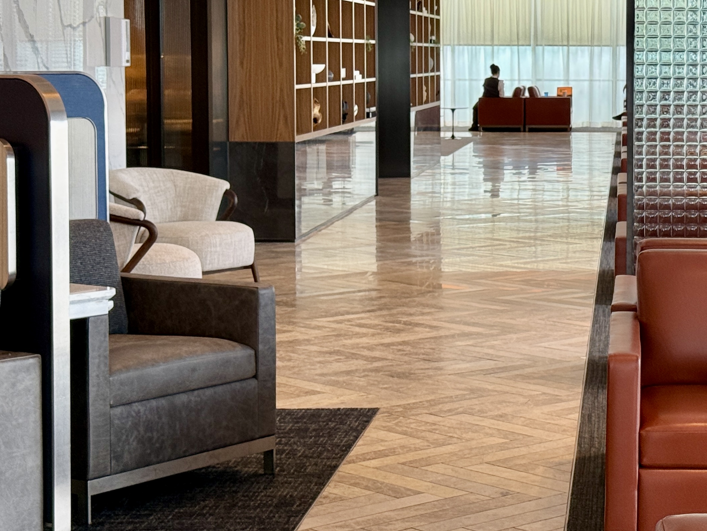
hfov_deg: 21.5
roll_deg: -0.3
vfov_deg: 16.5
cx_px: 648
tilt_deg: -3.3
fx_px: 1818
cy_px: 161
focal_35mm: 89
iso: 80
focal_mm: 6.76
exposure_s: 1/120
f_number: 1.78
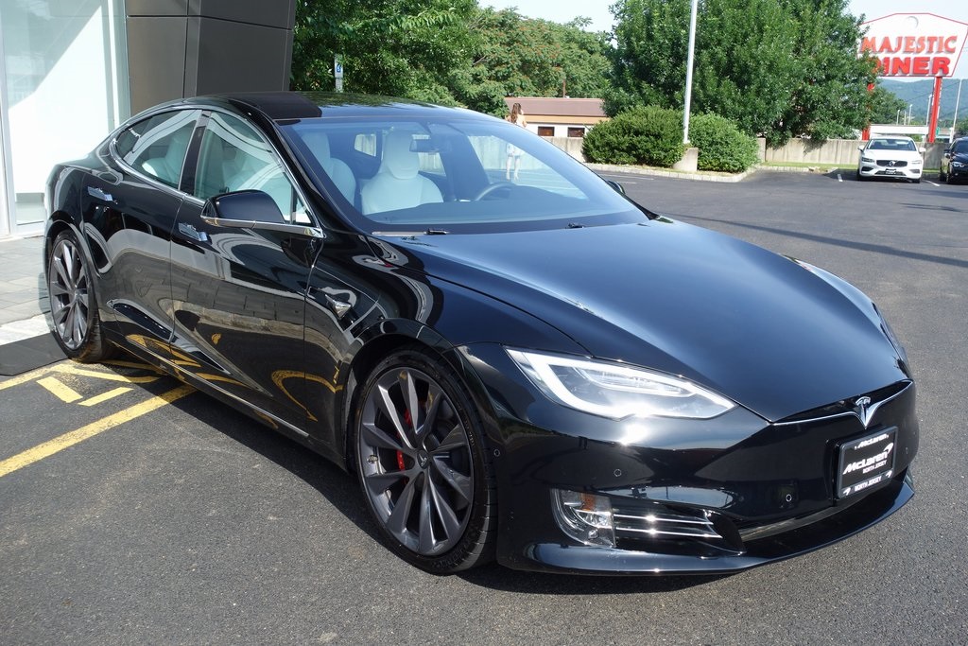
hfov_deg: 51.9
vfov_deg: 36.0
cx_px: 484
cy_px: 323
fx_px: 995
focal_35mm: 37
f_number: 5.6
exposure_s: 1/200
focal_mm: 13.58
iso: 125
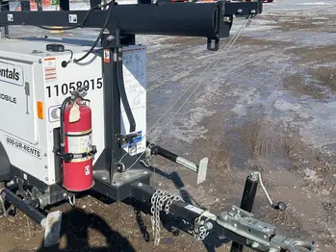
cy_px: 112
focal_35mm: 41
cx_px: 107
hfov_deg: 44.9
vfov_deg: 35.1
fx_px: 398
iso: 50
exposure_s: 1/5556
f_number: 1.6
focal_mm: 5.1
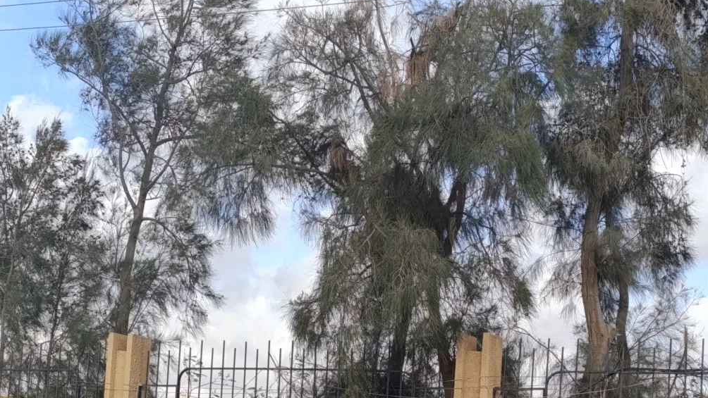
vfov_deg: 31.8
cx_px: 349
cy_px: 404
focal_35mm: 34
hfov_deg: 58.0
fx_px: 638
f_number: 1.6
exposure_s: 1/285
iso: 50
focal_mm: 6.14
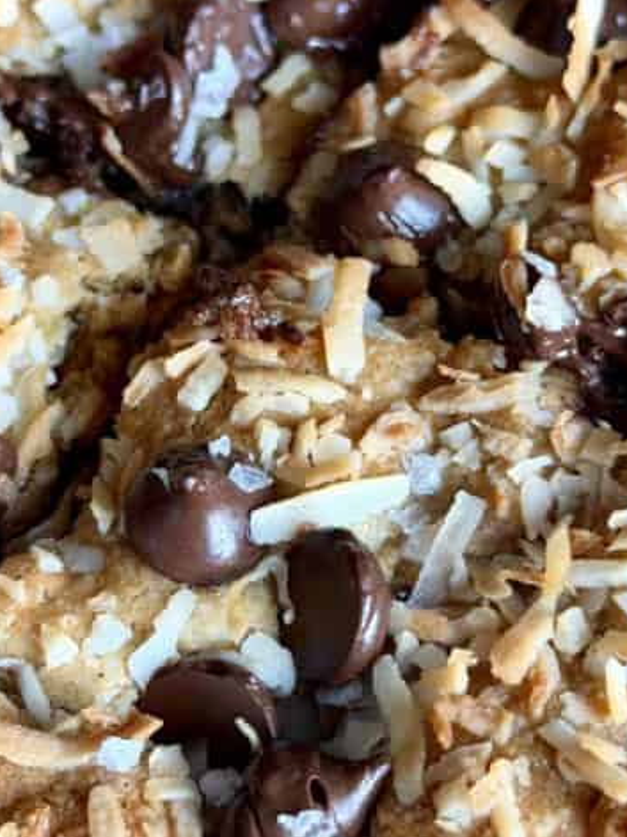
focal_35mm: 99
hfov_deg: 14.9
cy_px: 363
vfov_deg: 19.8
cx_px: 242
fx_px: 2392
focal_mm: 6.8
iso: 250
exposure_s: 1/60
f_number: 1.8
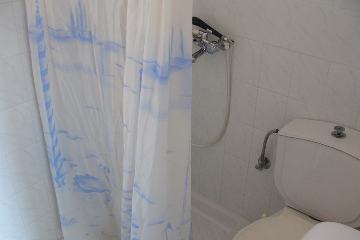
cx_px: 180
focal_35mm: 40
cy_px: 136
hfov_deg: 48.5
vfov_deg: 33.3
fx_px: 400
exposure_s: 1/50
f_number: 2.8
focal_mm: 6
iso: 200
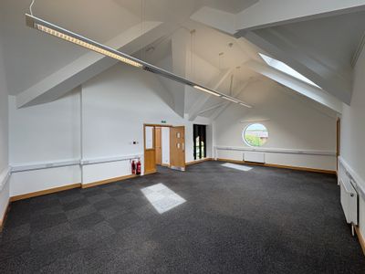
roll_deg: +0.5
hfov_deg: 102.1
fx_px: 148
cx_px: 182
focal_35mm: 14
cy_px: 137
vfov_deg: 85.7
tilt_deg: -0.2
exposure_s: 1/100
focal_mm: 2.22
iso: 50
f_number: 2.2
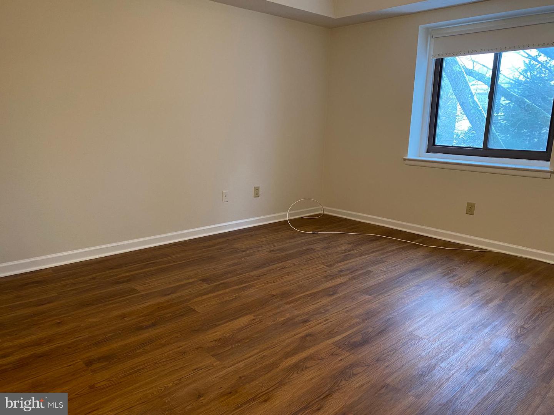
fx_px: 416
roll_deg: -2.4
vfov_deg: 53.1
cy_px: 208
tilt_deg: -12.3
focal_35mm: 26
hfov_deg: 67.3
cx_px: 277
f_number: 1.8
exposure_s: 1/60
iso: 160
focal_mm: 4.25
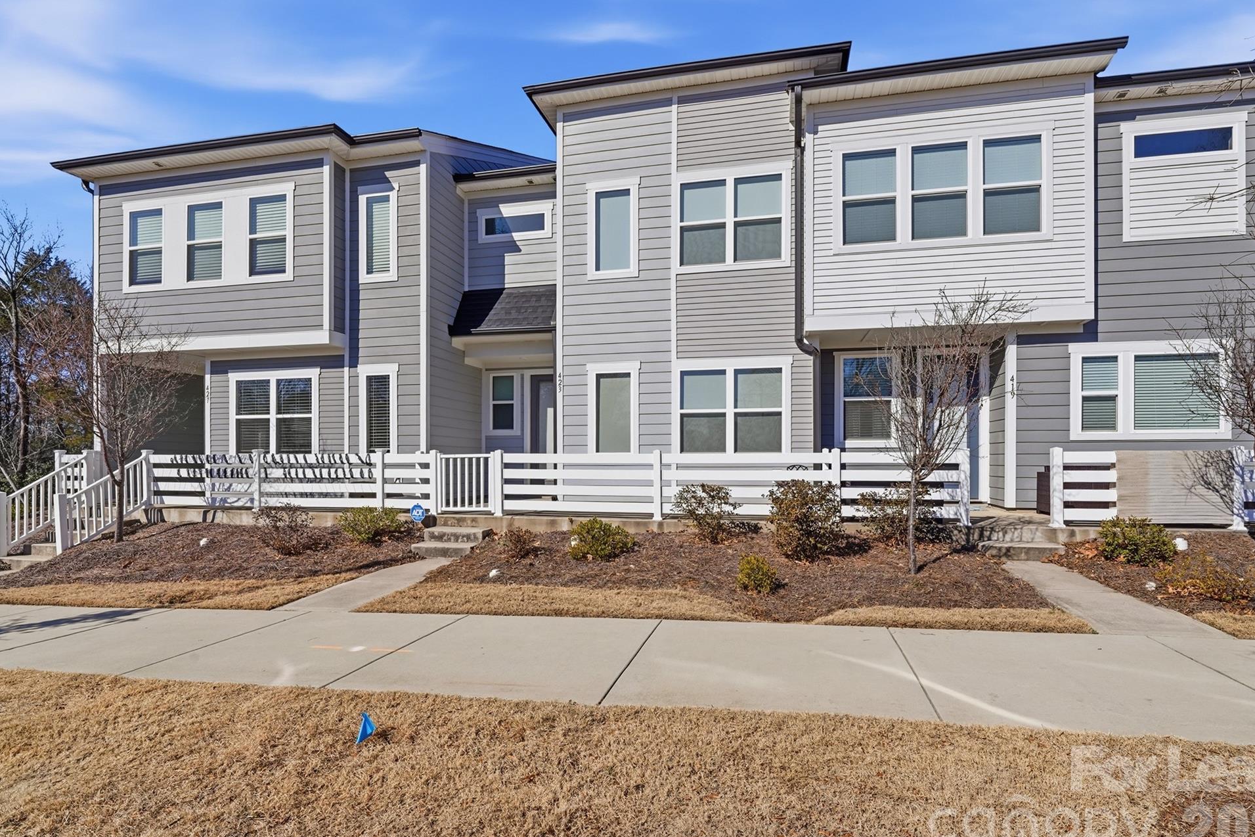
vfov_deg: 77.3
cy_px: 426
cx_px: 651
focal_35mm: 15
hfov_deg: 100.3
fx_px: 523
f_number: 11
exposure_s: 1/5000
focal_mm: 14
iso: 400
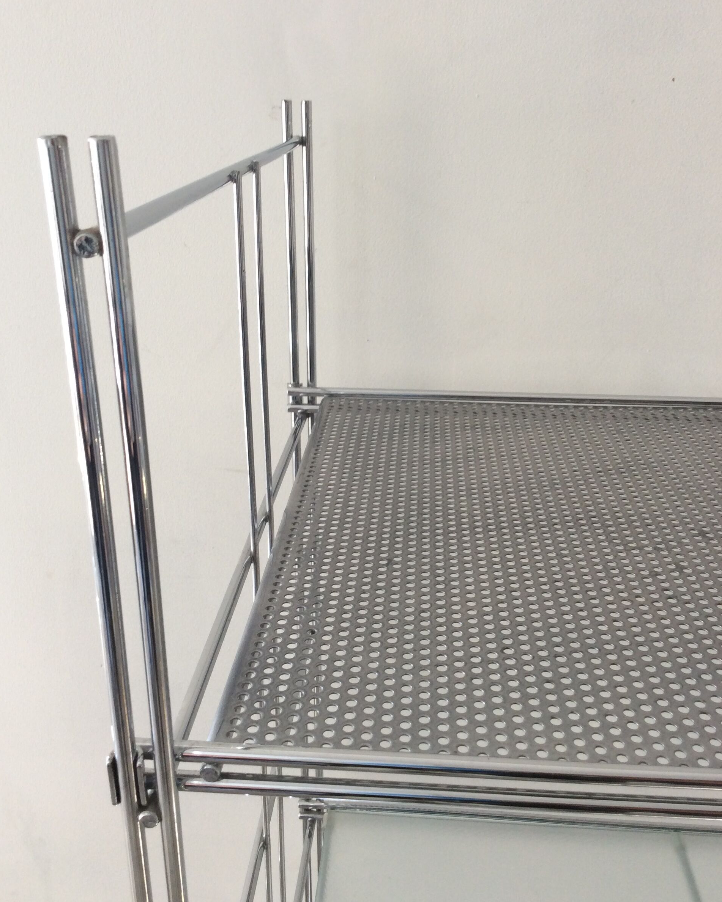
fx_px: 908
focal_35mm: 34
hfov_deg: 43.4
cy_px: 446
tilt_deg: -21.6
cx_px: 361
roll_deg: +0.2
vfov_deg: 52.8
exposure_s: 1/33
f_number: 2.4
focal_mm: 3.3
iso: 32
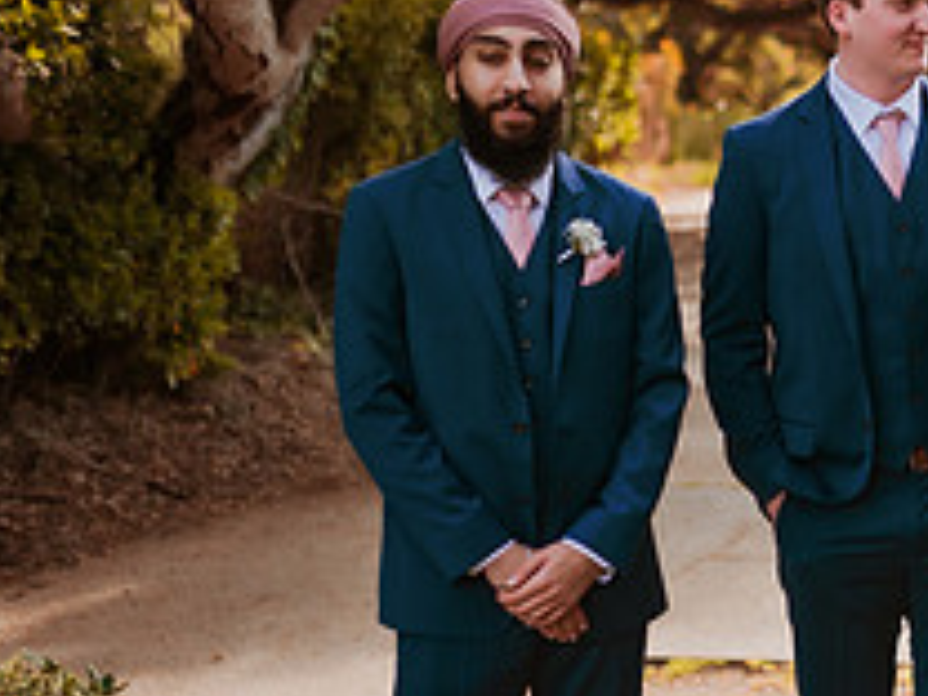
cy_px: 522
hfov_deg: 19.2
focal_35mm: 94
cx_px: 1218
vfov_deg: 15.7
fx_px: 2520
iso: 320
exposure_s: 1/5000
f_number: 1.4
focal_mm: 35
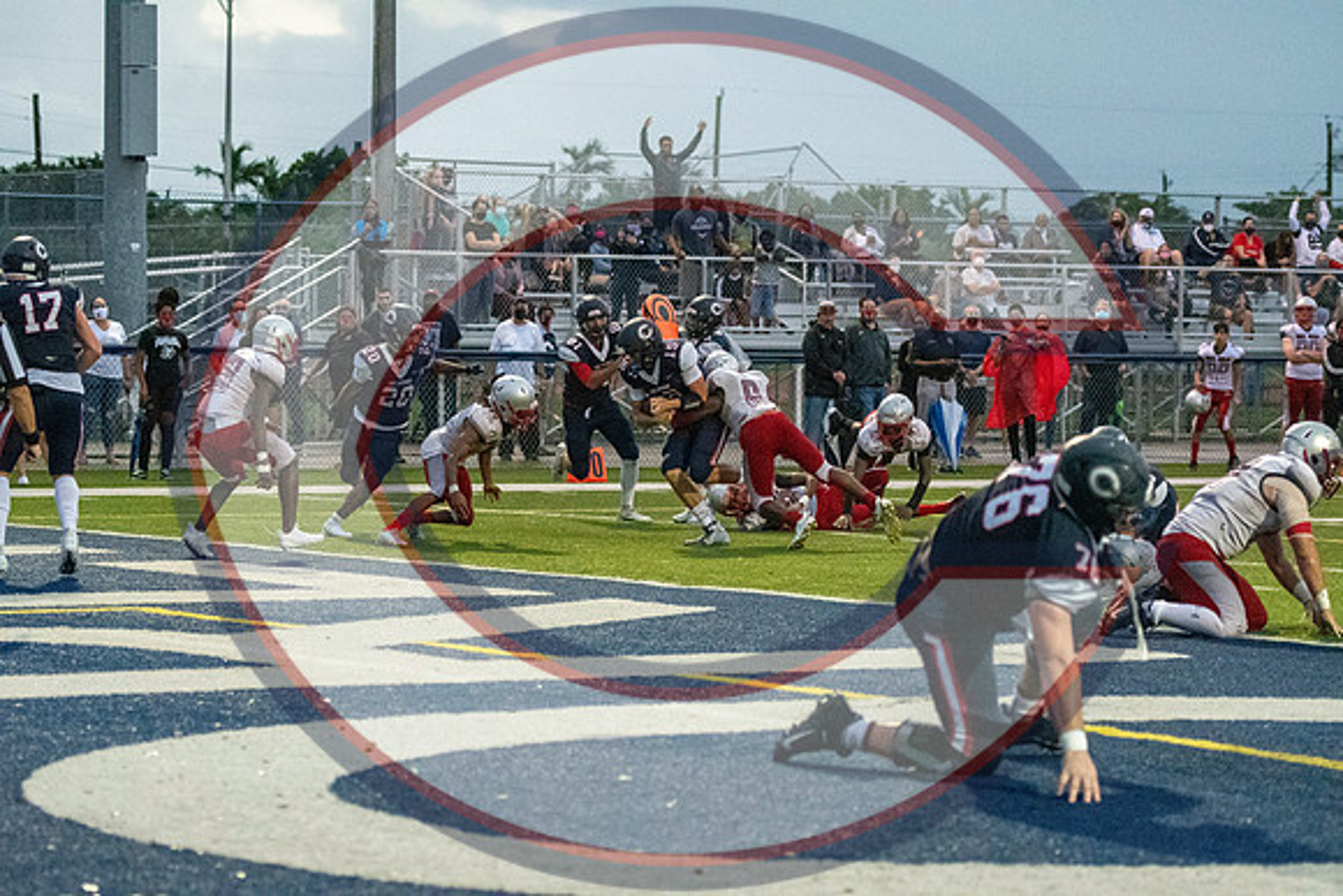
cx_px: 672
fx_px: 4757
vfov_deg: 10.8
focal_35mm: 128
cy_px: 448
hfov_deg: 16.1
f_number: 2.8
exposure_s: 1/2500
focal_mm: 85
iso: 14400
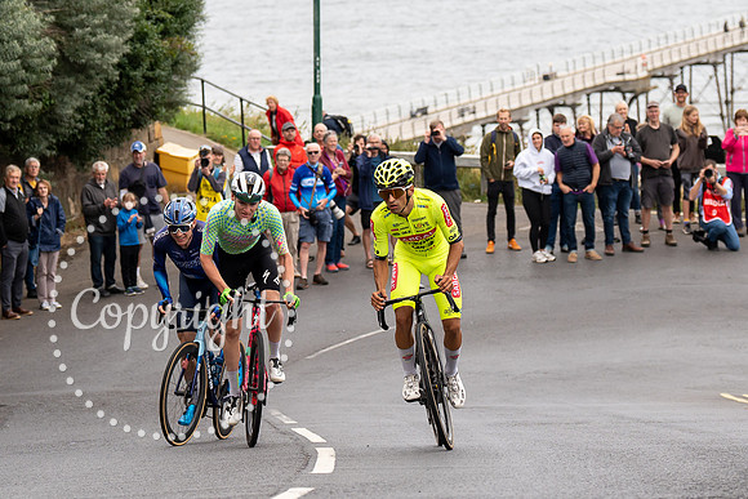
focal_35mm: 177
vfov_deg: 7.7
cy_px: 52
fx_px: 3677
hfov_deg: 11.6
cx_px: 383
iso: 320
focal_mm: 81
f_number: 3.5
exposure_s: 1/1000
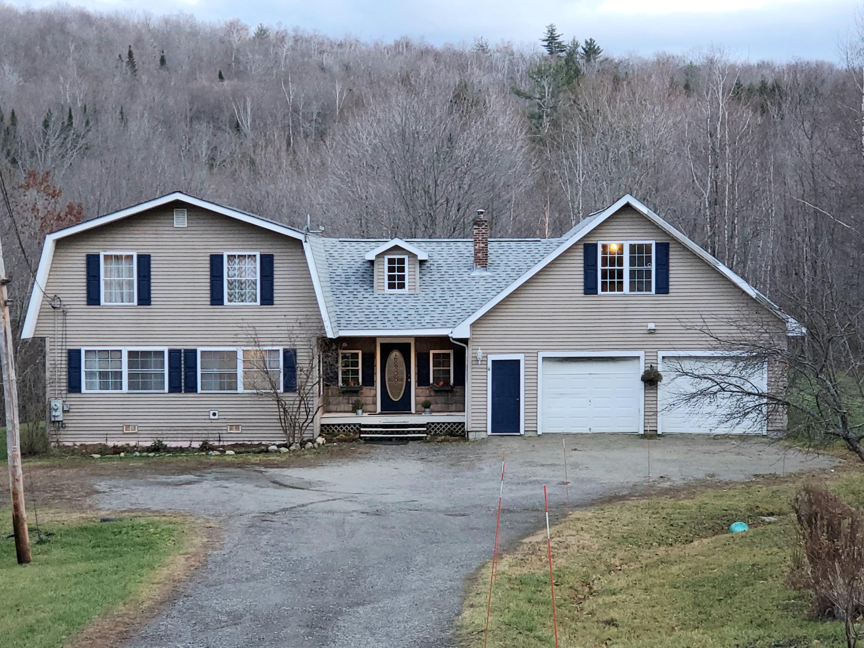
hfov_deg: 36.8
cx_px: 432
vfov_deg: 28.0
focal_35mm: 52
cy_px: 324
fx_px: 1298
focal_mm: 6
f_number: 2.4
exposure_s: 1/30
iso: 160
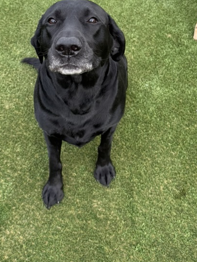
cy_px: 76
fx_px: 341
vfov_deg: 41.2
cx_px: 109
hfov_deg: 32.2
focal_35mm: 45
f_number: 1.78
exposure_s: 1/271
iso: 64
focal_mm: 6.76
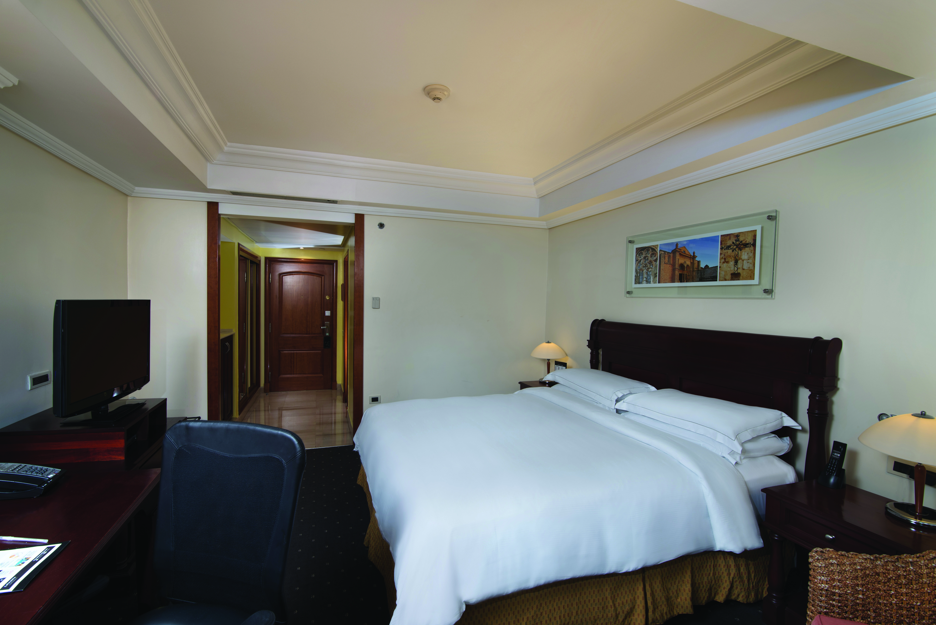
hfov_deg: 96.7
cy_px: 312
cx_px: 468
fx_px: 416
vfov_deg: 73.8
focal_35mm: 16
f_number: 8
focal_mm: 16
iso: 100
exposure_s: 1/2.5
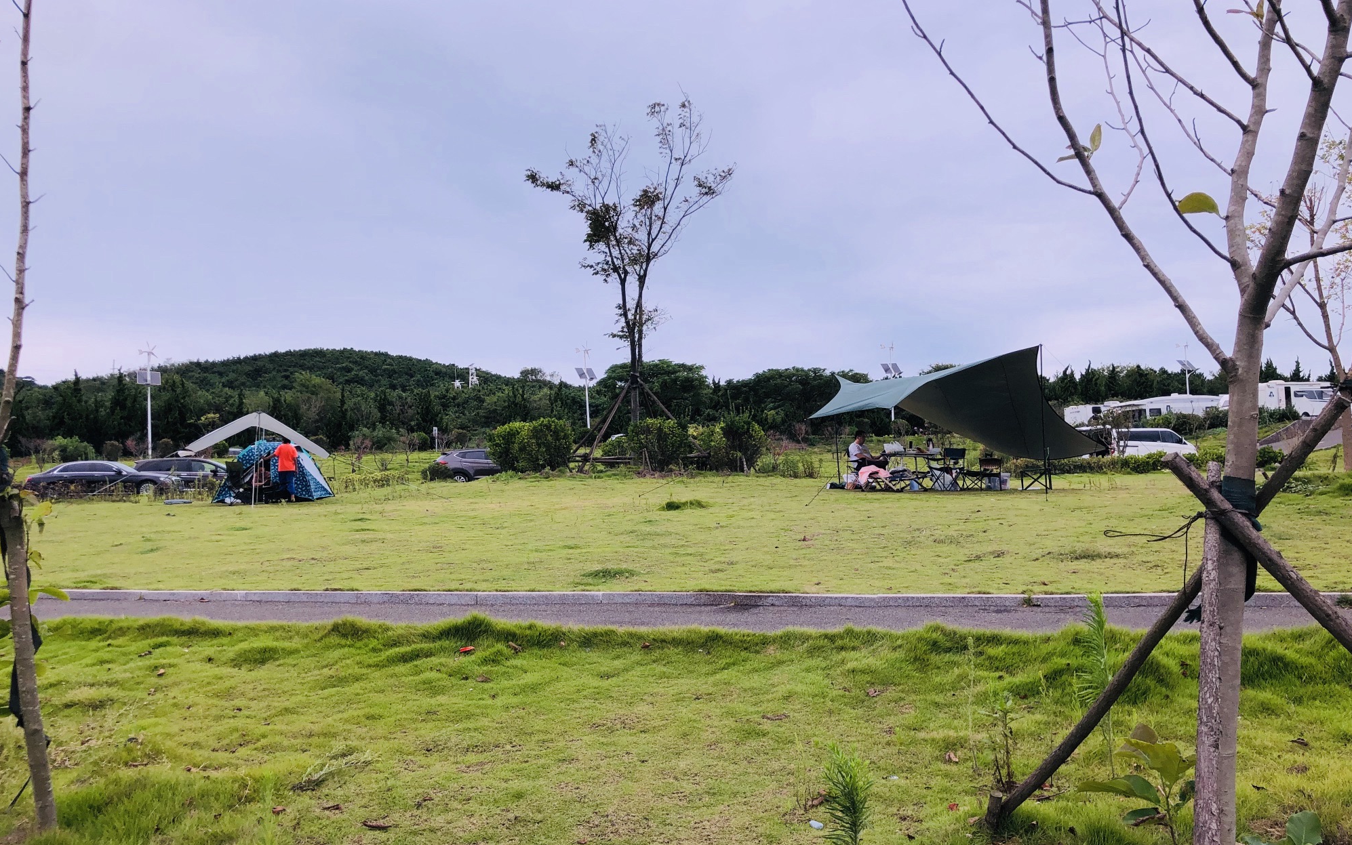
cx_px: 681
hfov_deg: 62.9
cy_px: 469
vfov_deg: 41.8
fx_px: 1106
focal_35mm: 30
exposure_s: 1/600
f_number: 1.8
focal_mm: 4
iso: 20
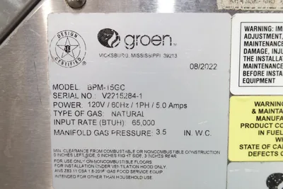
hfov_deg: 60.3
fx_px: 244
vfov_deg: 42.4
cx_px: 142
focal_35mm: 31
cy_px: 94
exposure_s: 1/40
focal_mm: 11.52
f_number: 3.5
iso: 1250
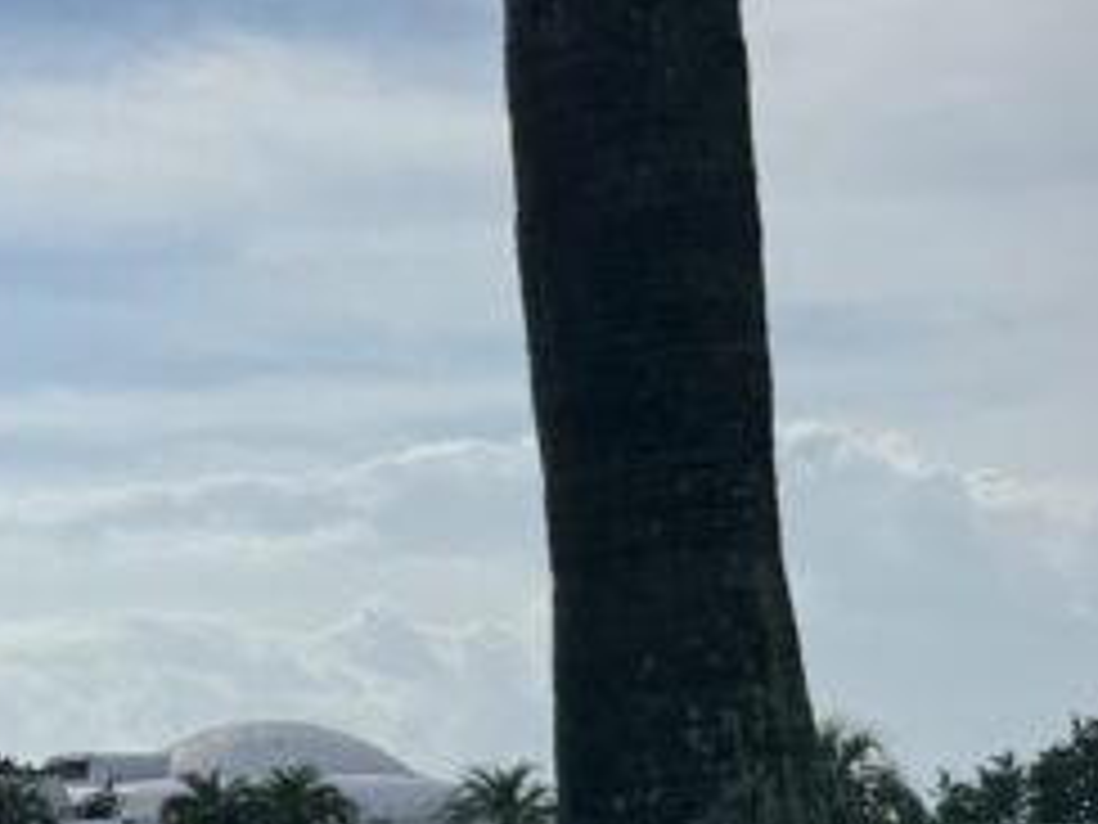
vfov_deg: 11.7
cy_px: 680
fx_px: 3997
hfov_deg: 13.8
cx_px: -918
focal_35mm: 126
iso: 50
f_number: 1.78
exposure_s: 1/12346
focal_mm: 6.76
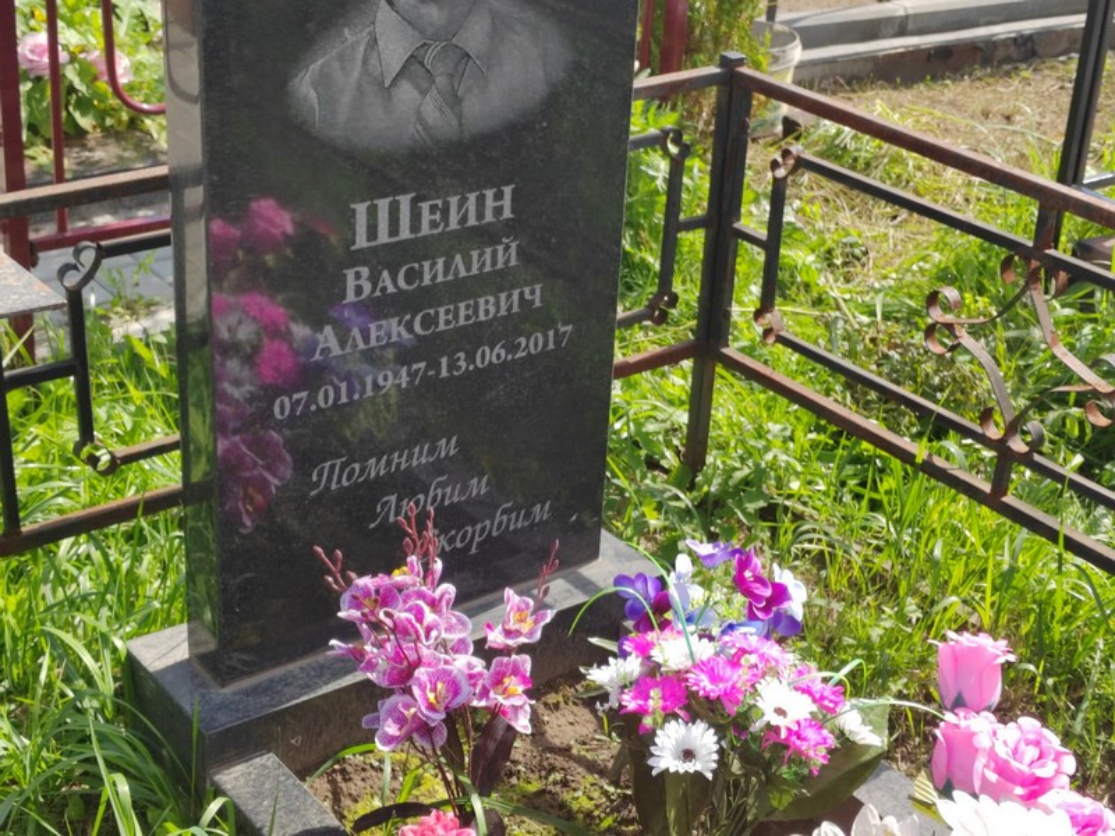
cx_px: 558
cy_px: 418
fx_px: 1900
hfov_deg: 32.7
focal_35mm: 59
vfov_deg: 24.8
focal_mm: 5.52
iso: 100
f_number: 1.9
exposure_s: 1/710
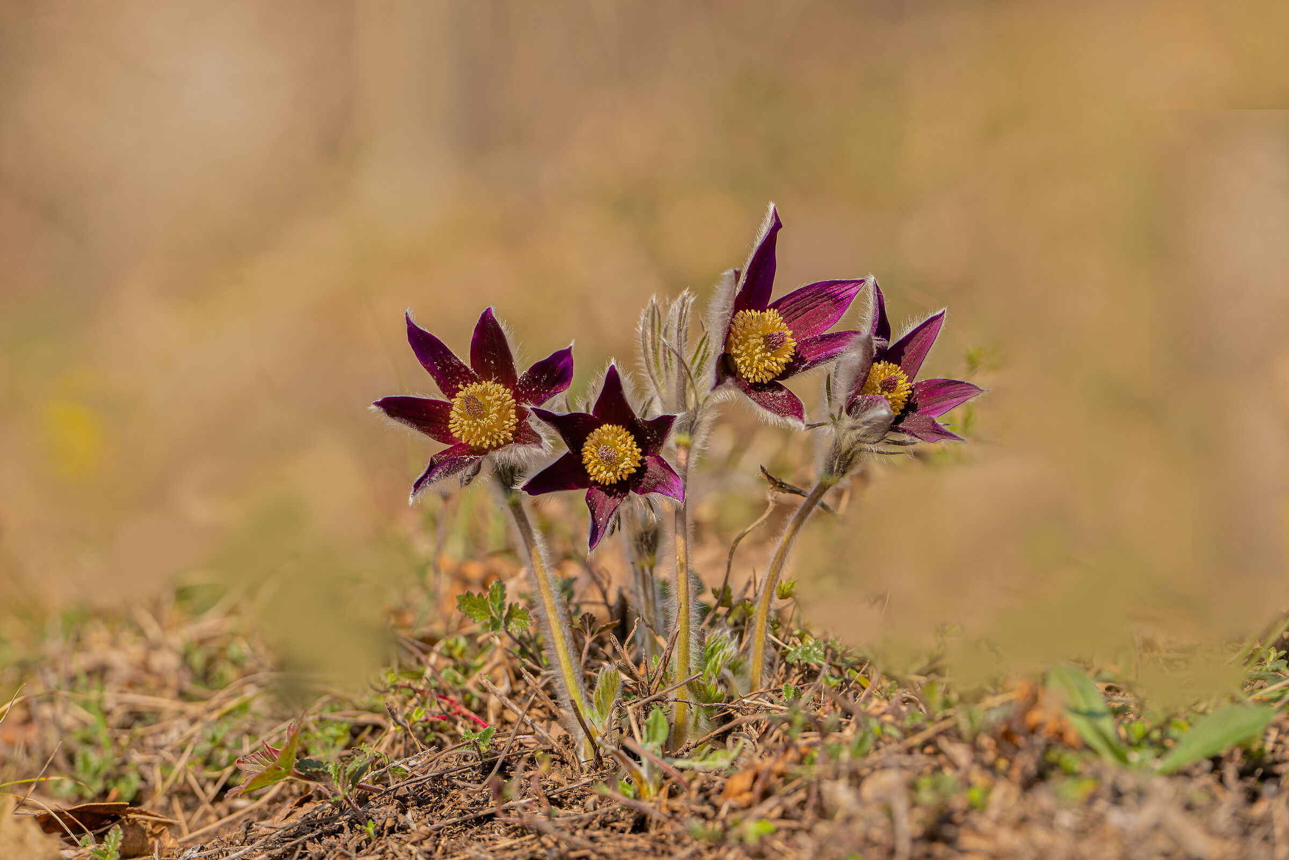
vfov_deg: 9.2
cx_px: 644
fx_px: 5372
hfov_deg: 13.7
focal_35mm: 150
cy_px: 430
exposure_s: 1/400
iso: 100
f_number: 4
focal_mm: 150
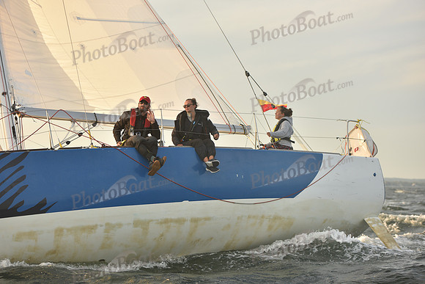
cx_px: 212
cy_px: 142
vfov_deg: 14.9
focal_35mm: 92
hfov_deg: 22.1
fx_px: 1086
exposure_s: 1/640
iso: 250
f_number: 4
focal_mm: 92
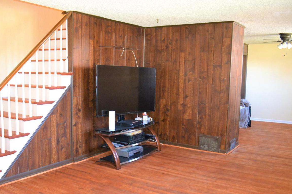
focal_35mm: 34
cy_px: 102
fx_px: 276
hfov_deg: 55.7
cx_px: 129
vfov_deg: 38.9
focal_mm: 18
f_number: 3.5
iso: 2500
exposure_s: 1/60
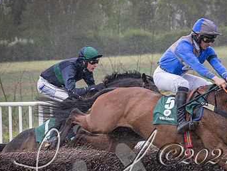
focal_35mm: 260
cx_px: 166
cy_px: 121
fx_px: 1706
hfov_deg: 7.6
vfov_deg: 5.7
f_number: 4
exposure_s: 1/1000
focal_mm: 70
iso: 1600
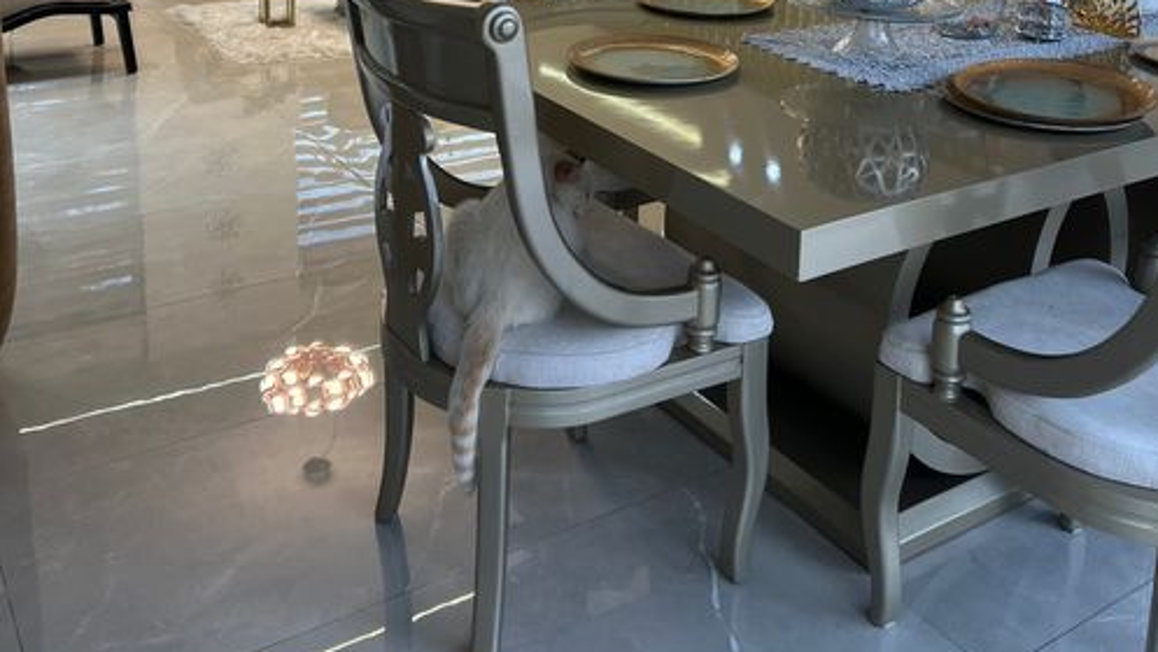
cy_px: -36
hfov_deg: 52.8
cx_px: 580
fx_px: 1167
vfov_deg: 28.8
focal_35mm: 38
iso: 100
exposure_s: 1/120
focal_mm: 5.7
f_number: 1.5
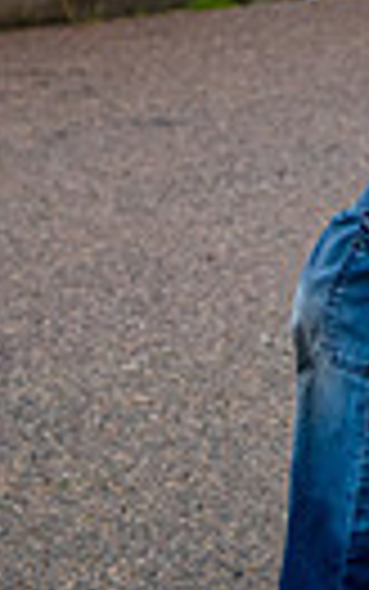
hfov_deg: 6.0
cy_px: -230
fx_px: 3472
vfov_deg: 9.5
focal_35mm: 216
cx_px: 572
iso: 1600
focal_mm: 48
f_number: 4
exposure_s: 1/2500
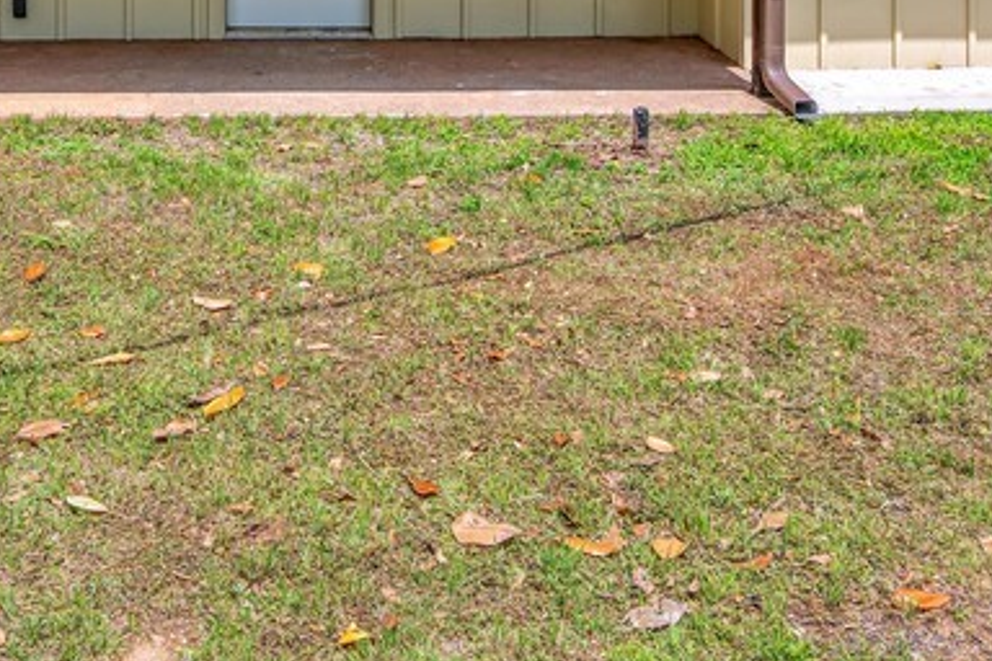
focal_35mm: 48
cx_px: 307
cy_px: -132
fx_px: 1323
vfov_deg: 25.3
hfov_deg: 40.5
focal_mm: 18
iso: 100
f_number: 8
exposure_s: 1/200
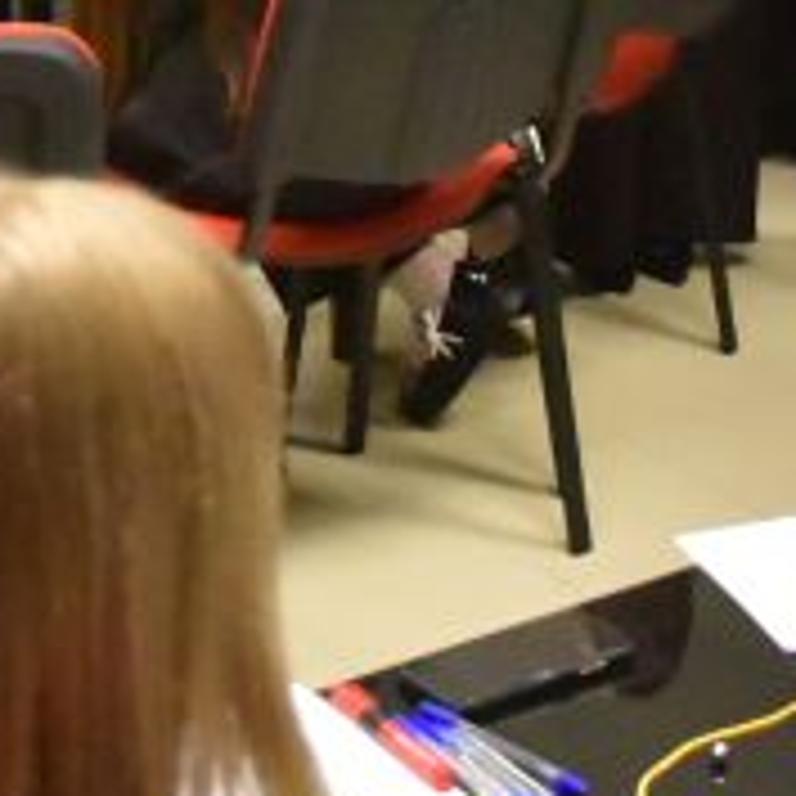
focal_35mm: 118
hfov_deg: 14.8
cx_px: 436
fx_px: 3070
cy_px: -261
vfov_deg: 14.1
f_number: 4.5
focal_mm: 24
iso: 11400
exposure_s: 1/1000
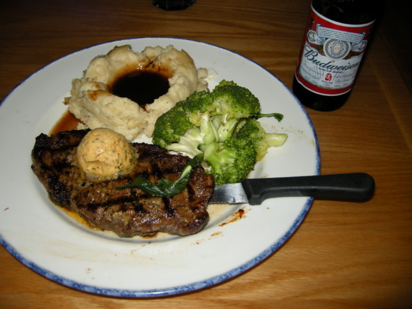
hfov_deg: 52.6
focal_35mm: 35
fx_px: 417
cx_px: 206
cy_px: 154
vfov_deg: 40.7
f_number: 2.7
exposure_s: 1/60
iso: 64
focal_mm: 7.5
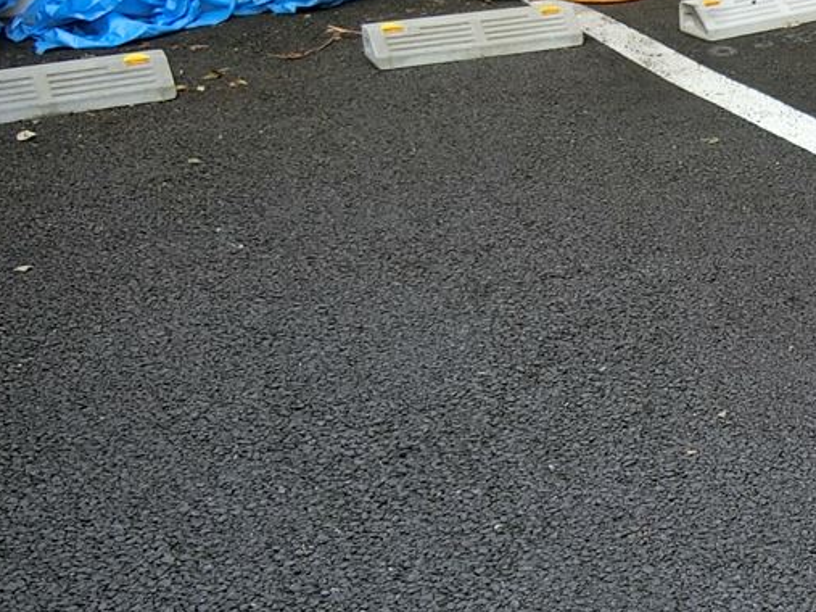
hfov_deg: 29.0
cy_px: 348
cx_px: 909
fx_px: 1414
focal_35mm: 60
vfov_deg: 24.4
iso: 80
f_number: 2.7
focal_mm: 4.06
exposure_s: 1/125
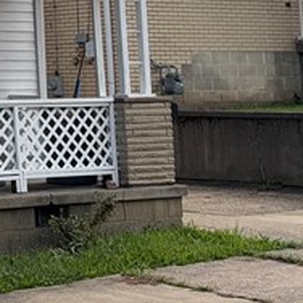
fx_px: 1238
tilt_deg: +7.5
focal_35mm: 125
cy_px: -110
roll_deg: +1.4
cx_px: -255
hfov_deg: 12.6
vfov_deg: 13.4
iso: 64
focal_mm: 5.96
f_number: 1.6
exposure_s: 1/4329
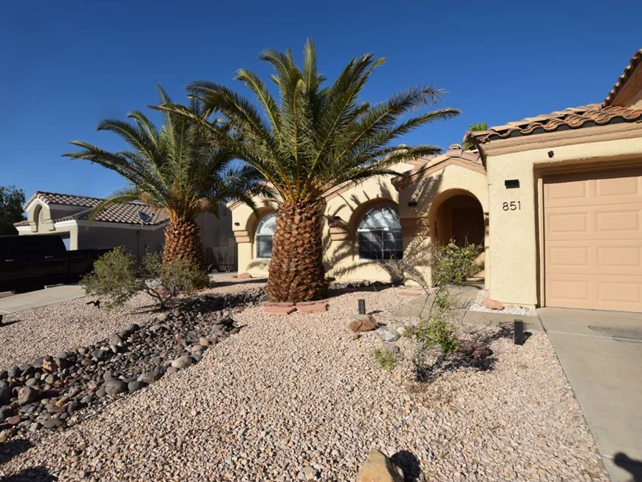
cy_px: 247
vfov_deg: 74.7
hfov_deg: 90.6
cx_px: 283
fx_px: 315
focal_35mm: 17
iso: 200
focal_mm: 10
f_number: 10
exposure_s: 1/400
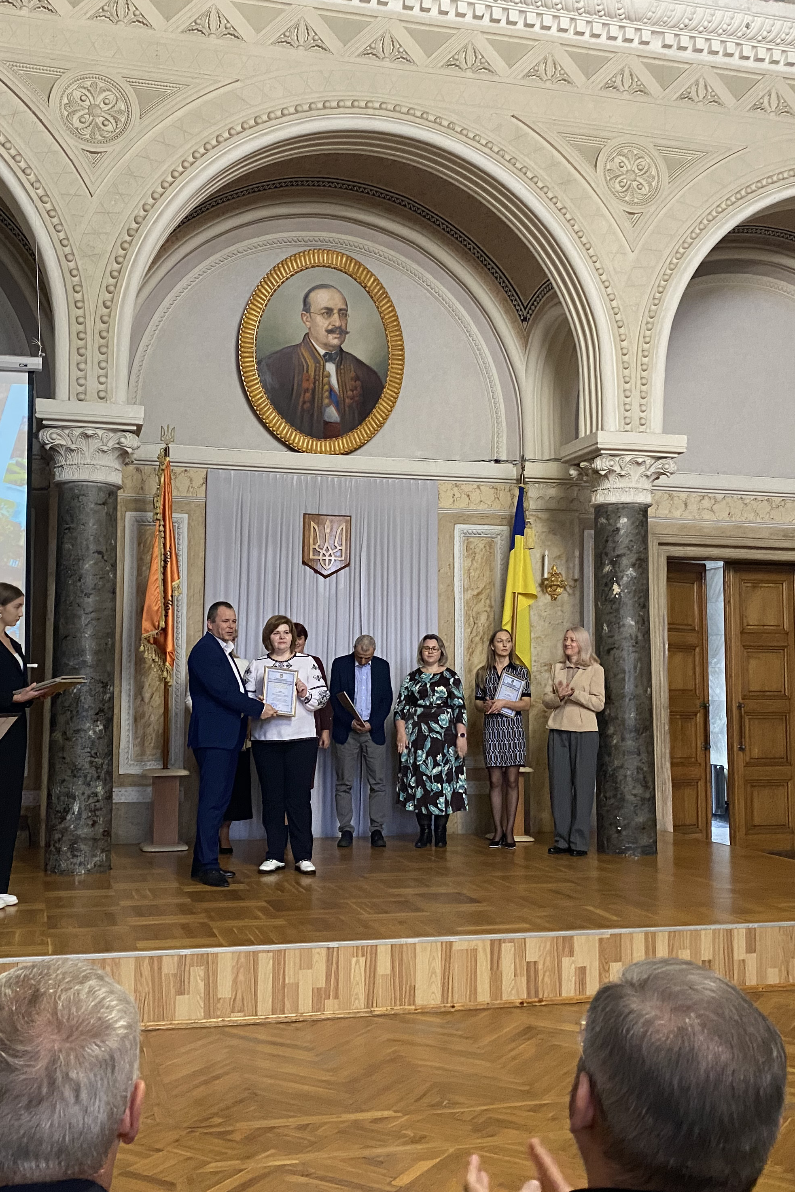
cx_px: 362
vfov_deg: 51.9
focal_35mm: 37
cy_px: 587
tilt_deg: +4.5
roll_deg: -0.7
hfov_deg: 35.9
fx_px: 1225
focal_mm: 4.25
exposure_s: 1/60
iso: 320
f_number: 1.8
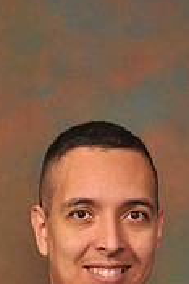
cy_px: 353
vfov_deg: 10.2
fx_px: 1570
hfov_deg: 6.9
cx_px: 101
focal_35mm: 199
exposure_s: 1/60
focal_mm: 52
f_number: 6.3
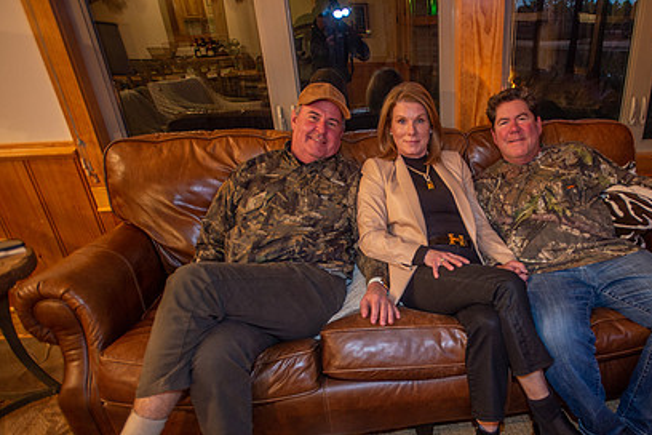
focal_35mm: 27
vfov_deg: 47.0
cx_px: 449
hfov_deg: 65.1
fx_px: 489
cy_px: 296
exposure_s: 1/30
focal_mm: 19
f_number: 2.8
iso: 1000
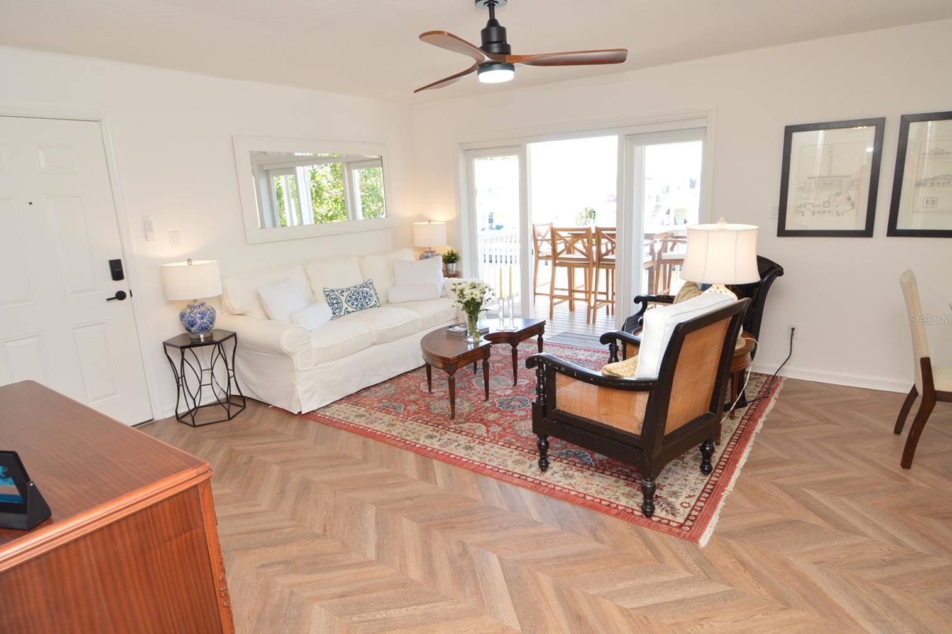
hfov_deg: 86.9
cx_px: 462
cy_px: 320
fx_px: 502
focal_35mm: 19
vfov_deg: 64.5
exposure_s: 1/100
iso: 400
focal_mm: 12
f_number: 5
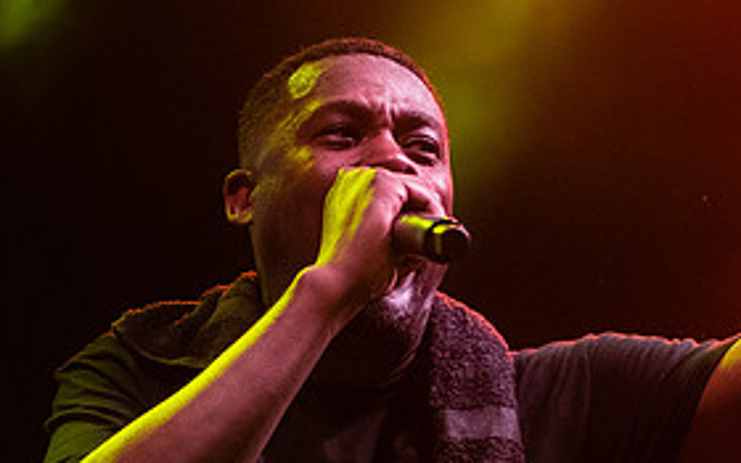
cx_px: 462
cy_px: 428
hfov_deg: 9.6
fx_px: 4402
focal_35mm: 218
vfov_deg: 6.0
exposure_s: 1/250
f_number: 3.5
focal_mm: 80
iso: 2000
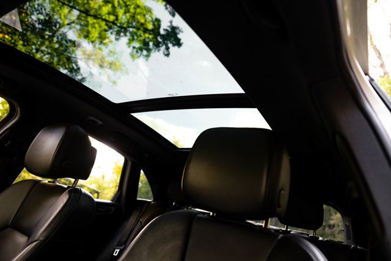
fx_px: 261
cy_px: 130
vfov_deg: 53.2
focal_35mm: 24
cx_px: 196
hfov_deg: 73.7
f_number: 3.2
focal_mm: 24
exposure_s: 1/160
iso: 1000
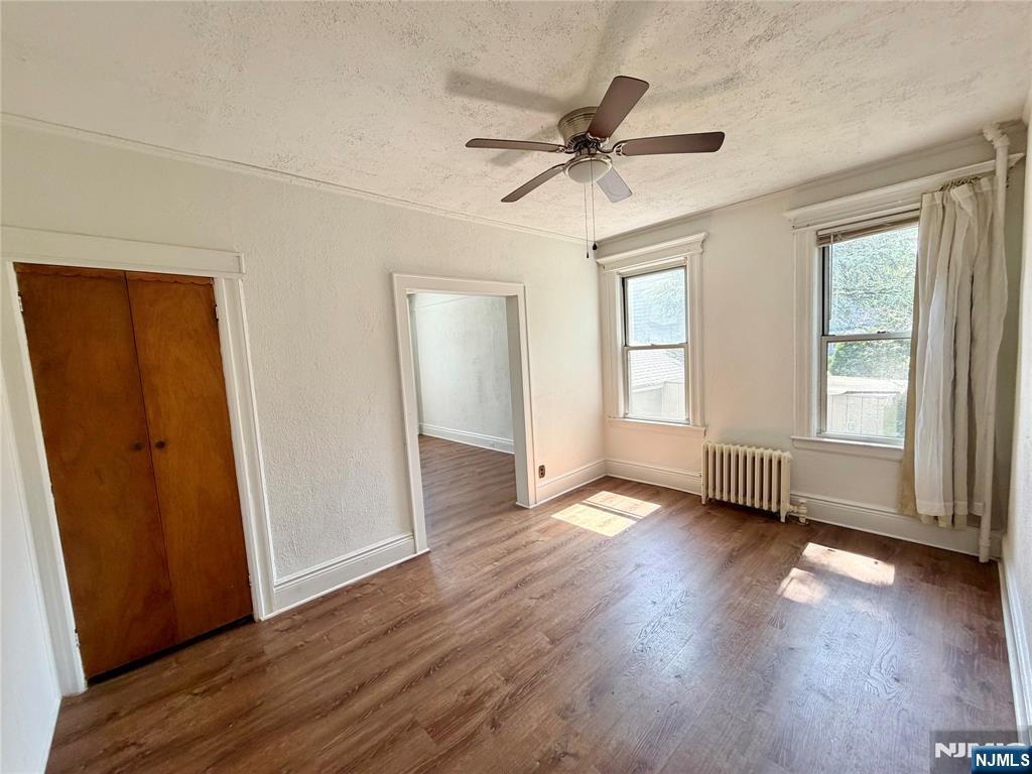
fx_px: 417
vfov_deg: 85.7
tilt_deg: -6.1
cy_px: 387
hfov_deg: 102.1
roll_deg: +4.0
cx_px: 516
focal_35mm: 14
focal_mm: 2.22
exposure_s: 1/121
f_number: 2.2
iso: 100
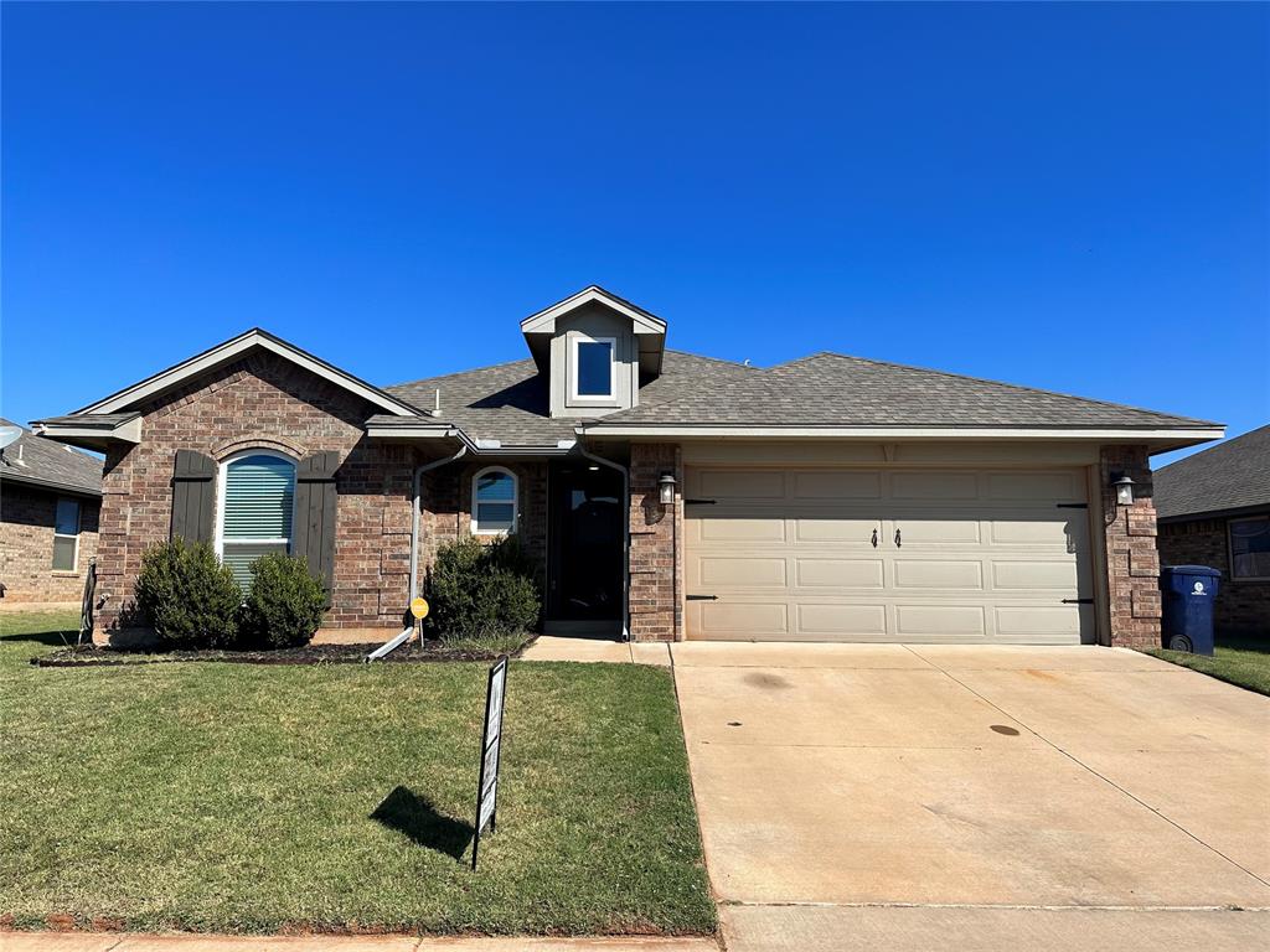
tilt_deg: +7.1
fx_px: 881
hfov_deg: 71.6
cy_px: 476
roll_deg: -0.6
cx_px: 635
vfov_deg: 56.8
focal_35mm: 24
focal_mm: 6.86
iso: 80
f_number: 1.78
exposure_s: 1/6211
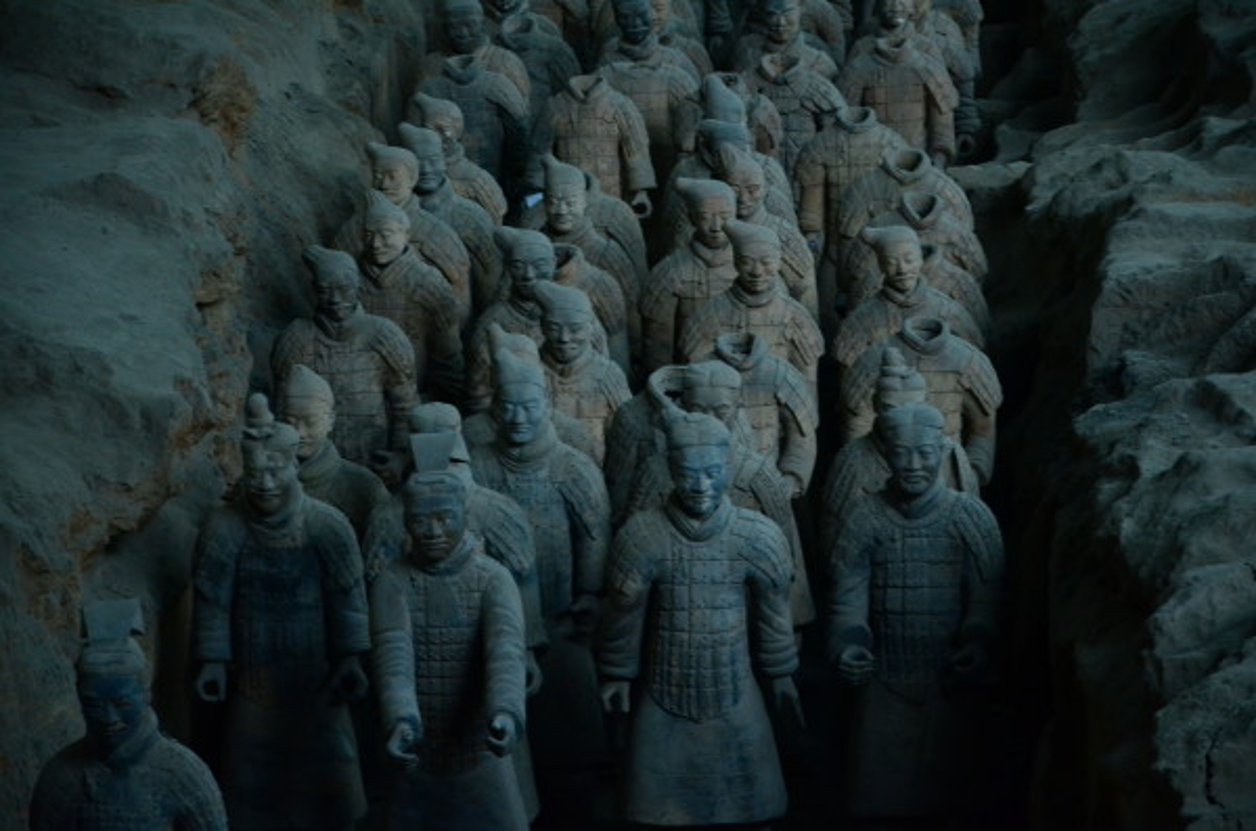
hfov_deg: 13.1
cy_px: 416
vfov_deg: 8.7
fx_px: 5482
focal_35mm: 158
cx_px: 628
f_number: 5.6
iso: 1600
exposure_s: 1/40
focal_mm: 105
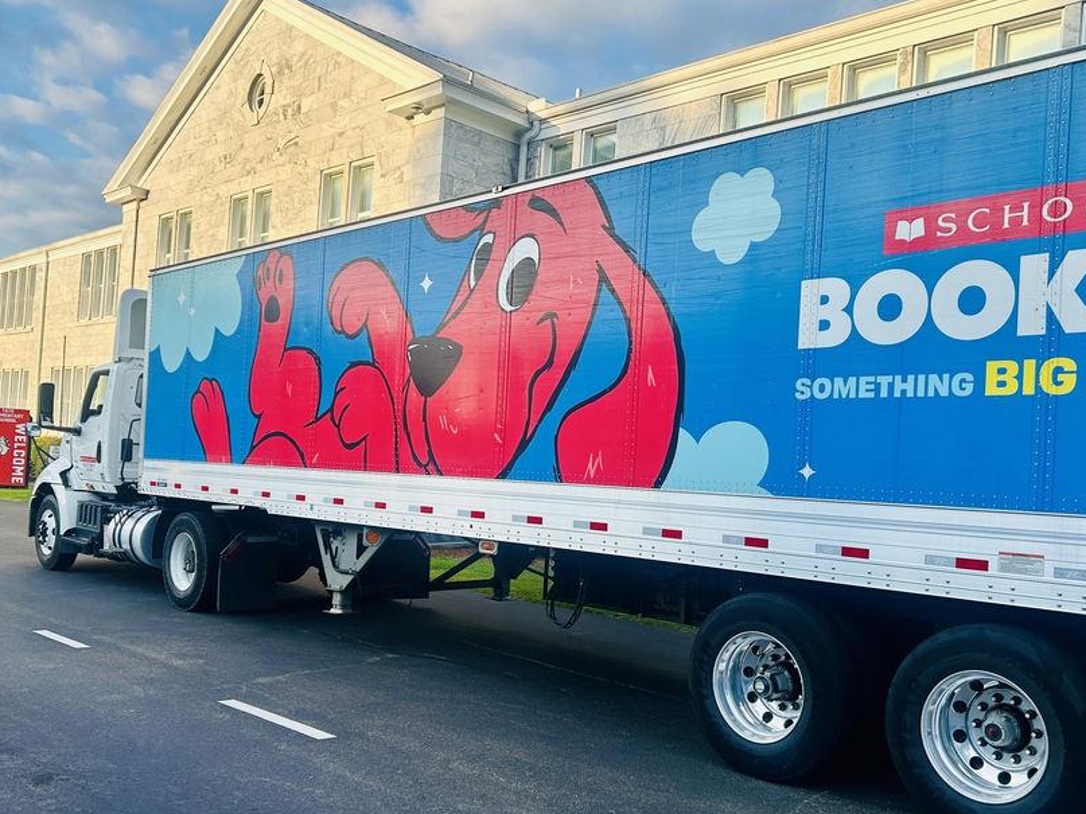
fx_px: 1035
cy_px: 451
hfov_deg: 55.3
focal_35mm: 33
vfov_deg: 42.9
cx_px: 595
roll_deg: -3.4
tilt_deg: +0.7
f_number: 1.5
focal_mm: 5.7
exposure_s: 1/1171
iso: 50
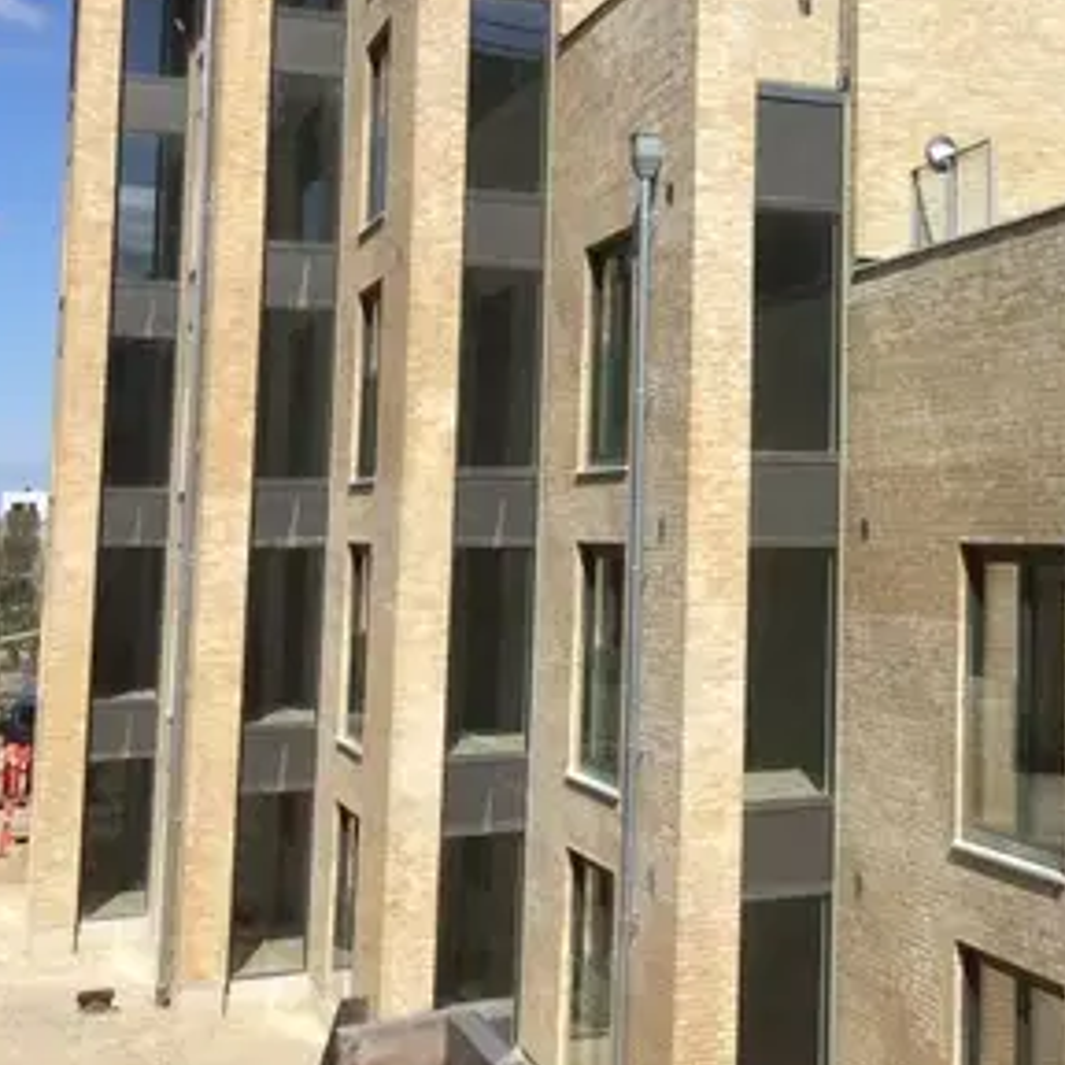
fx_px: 1984
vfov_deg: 29.8
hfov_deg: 28.1
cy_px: 329
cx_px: 1087
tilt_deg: +1.7
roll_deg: +0.5
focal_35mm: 57
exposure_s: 1/3165
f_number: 2.2
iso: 32
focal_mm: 4.15
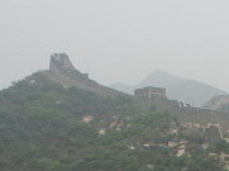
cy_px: 229
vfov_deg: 11.6
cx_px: 305
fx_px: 819
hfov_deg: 15.1
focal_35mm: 124
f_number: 6.7
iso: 64
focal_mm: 7.18
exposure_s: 1/500
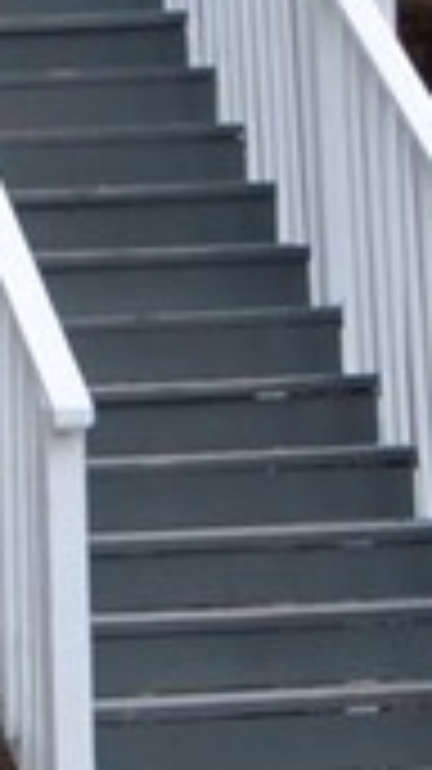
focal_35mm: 120
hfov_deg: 9.7
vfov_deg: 16.3
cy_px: -383
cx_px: -297
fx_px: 2447
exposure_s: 1/200
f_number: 7.1
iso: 200
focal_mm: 12
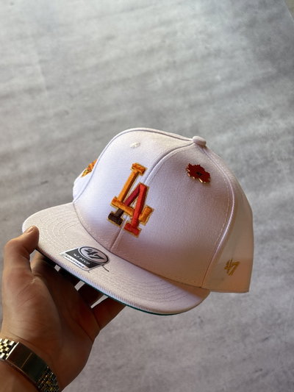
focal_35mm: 48
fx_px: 543
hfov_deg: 30.3
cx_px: 147
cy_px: 196
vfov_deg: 39.6
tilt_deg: -67.7
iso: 50
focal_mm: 6.76
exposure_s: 1/198
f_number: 1.78
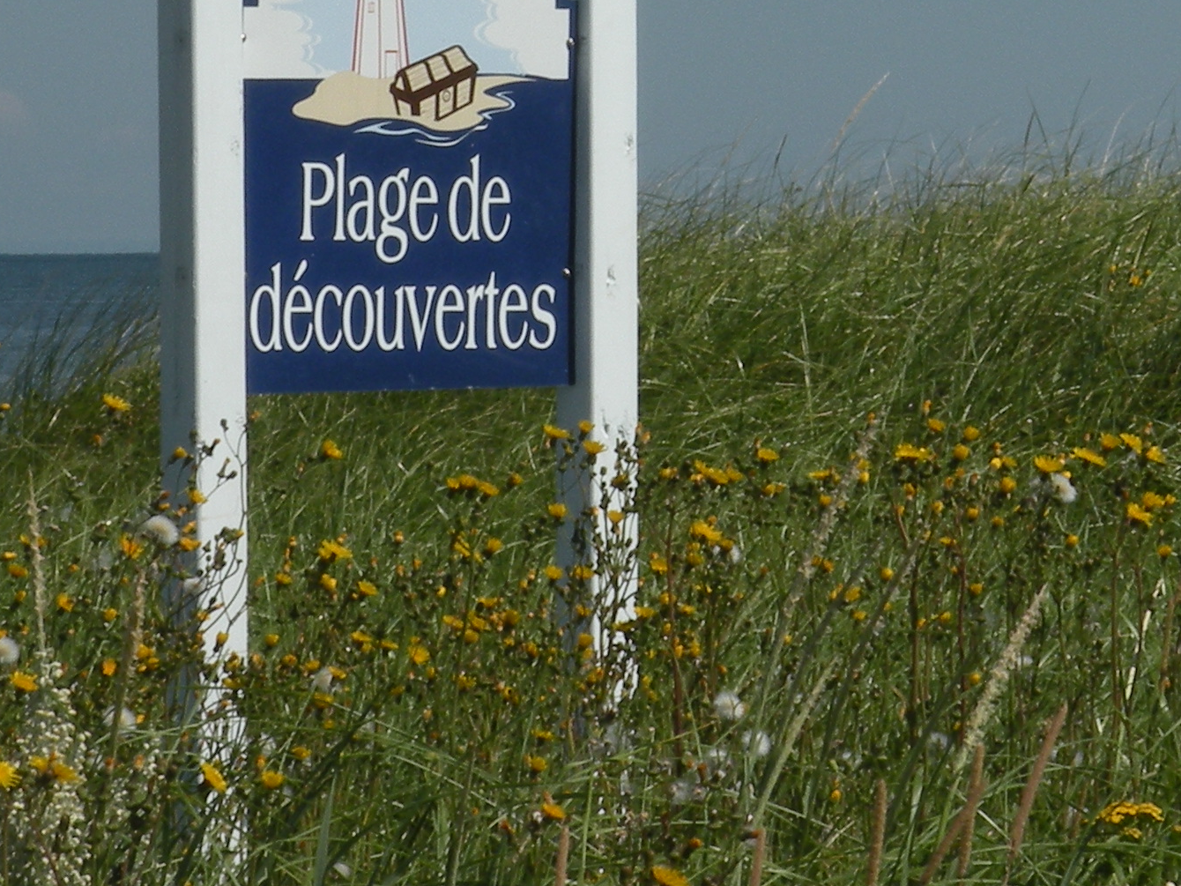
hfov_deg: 7.2
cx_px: 963
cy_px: -72
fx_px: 9382
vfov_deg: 5.4
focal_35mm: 275
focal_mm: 17.9
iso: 64
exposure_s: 1/371
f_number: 8
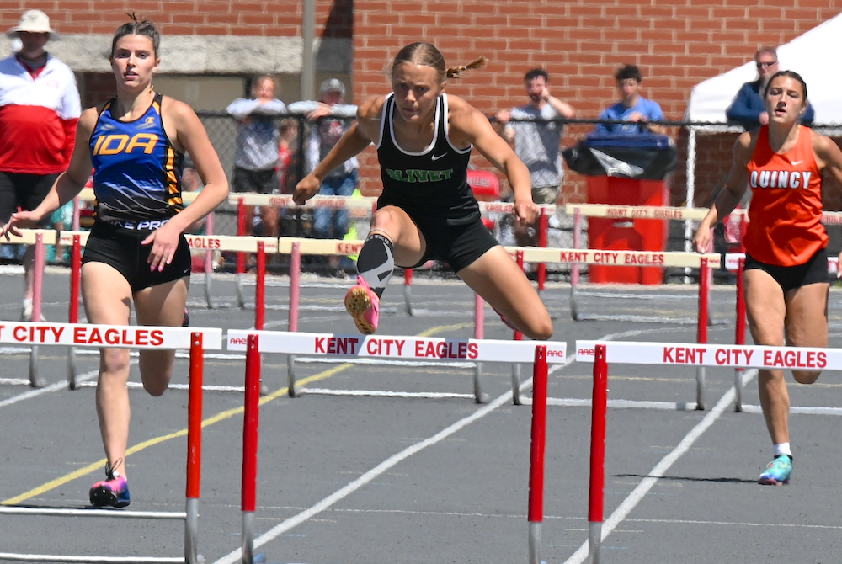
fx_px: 7027
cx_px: 421
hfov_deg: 6.9
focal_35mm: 300
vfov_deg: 4.6
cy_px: 282
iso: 160
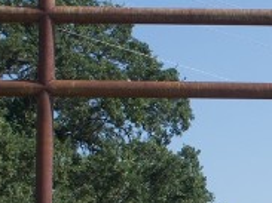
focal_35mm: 191
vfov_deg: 7.7
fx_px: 1500
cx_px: 382
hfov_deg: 10.1
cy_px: 270
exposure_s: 1/1600
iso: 400
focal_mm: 21
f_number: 7.1
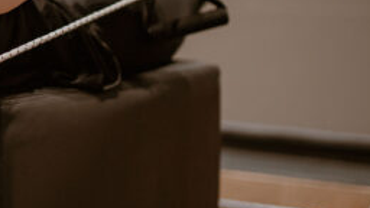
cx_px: -84
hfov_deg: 18.2
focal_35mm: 111
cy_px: -30
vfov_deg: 10.8
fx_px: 1089
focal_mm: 35
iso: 400
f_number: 1.6
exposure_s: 1/160
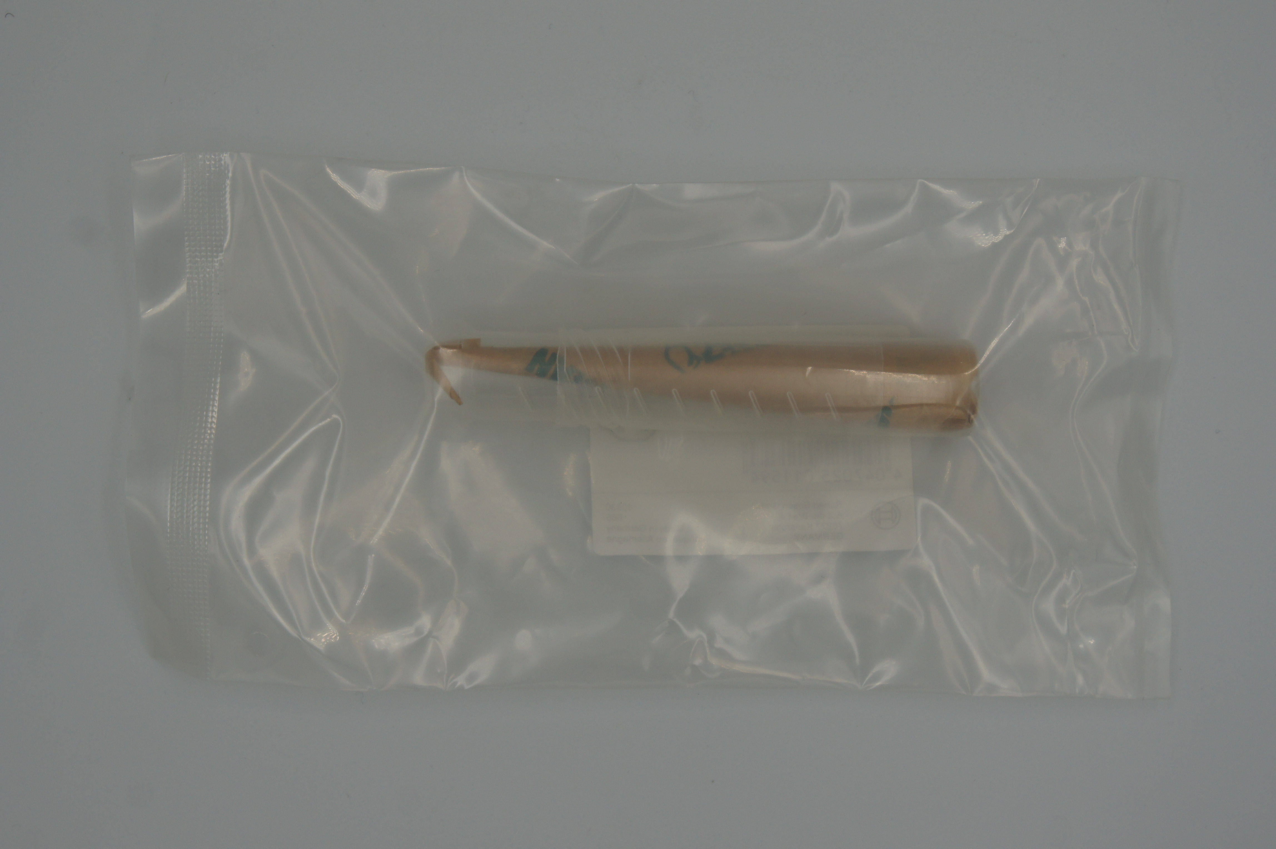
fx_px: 2125
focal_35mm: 60
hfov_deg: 33.4
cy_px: 424
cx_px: 638
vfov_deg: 22.6
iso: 200
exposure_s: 1/500
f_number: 5.6
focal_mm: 40
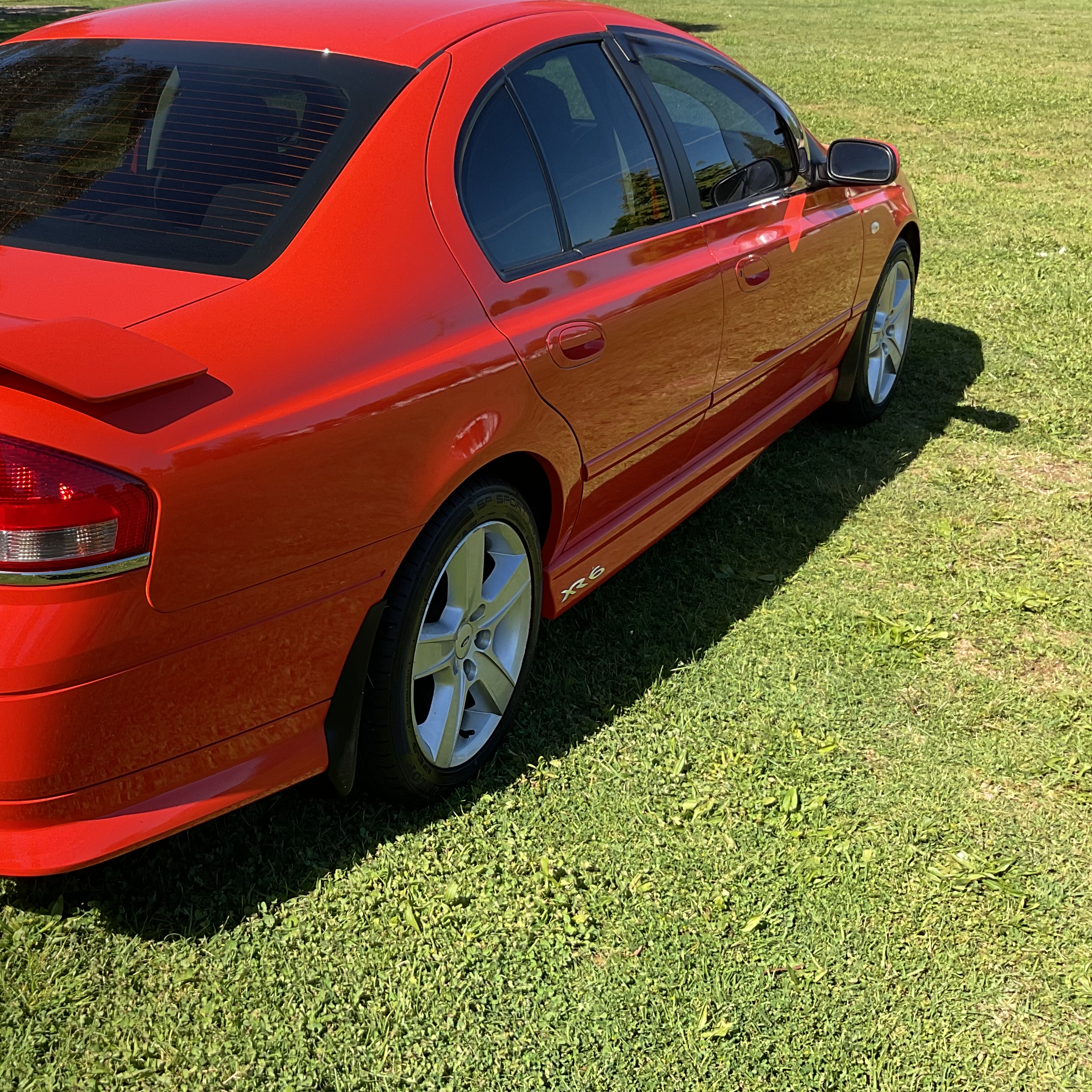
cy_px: 416
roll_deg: +1.6
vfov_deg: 38.9
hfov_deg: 37.7
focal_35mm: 43
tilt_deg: -17.5
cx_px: 207
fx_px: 1535
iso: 16
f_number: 1.8
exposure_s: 1/1035
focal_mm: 3
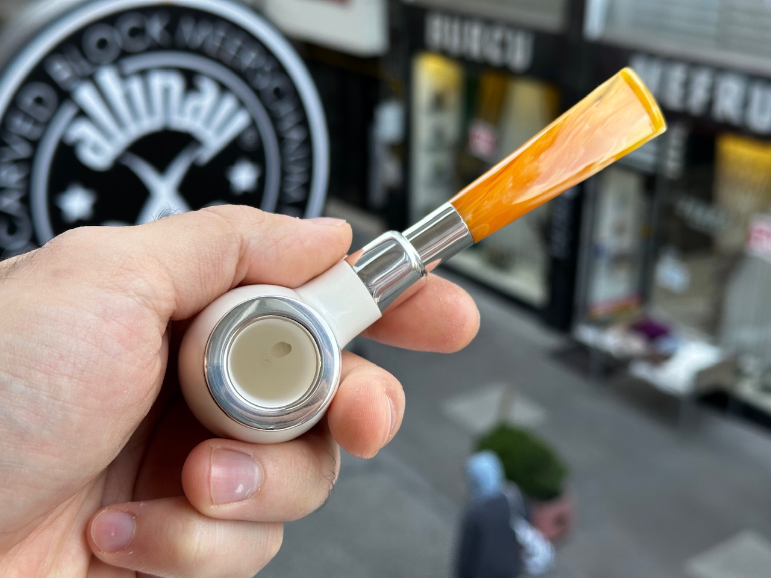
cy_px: 289
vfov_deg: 30.3
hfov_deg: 39.7
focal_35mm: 48
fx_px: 1069
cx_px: 386
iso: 80
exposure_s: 1/100
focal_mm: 6.86
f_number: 1.78
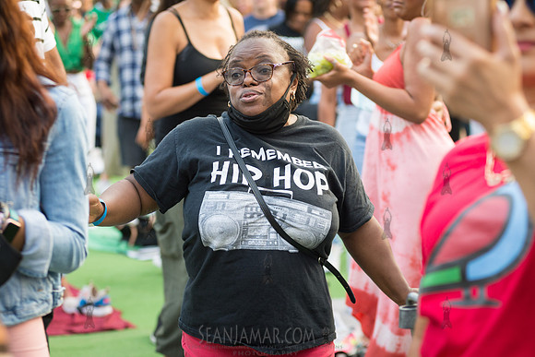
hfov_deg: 22.1
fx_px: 1367
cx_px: 268
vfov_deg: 14.9
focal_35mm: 92
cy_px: 178
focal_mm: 92
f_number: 4.5
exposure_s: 1/160
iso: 1000
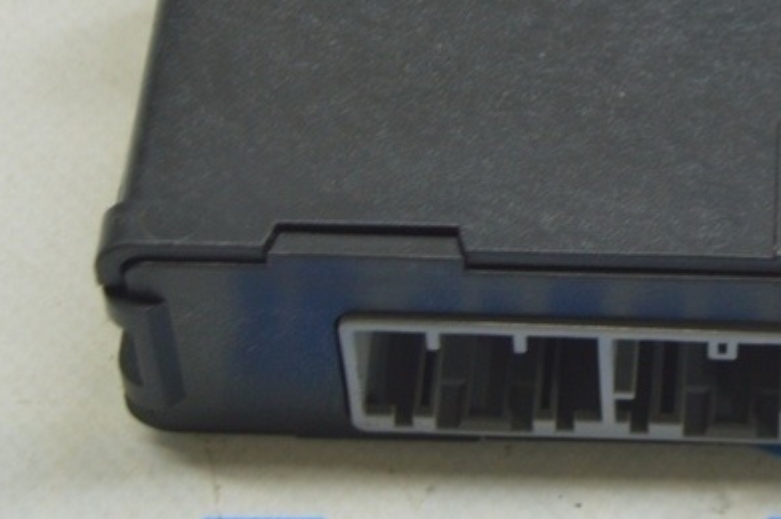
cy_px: -99
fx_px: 3576
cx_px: 919
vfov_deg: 8.2
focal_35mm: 165
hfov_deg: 12.2
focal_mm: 42
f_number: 5.6
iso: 400
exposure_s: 1/20
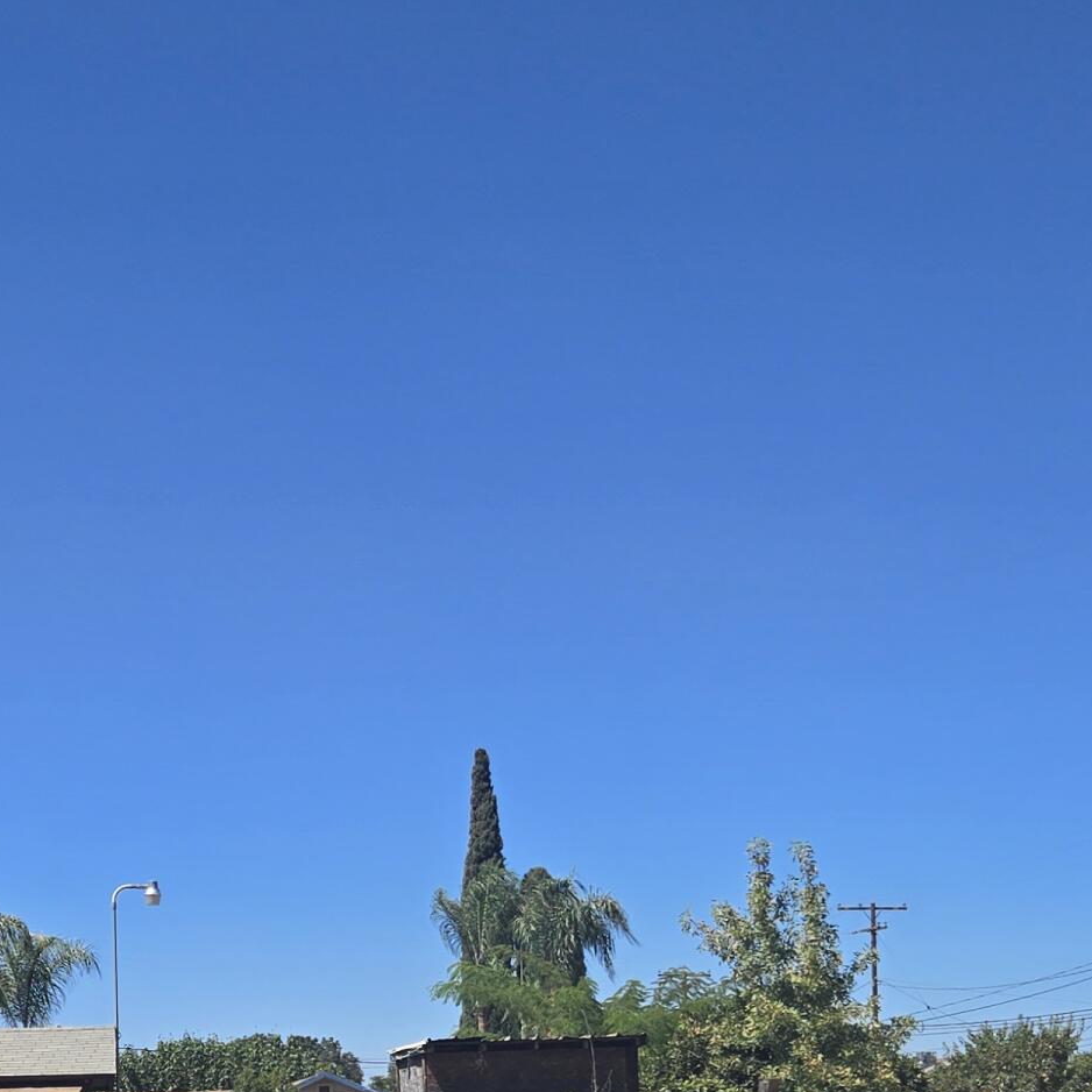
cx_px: 602
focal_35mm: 65
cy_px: 1048
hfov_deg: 26.5
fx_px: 2320
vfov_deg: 25.4
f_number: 1.8
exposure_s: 1/2265
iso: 25
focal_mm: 5.4
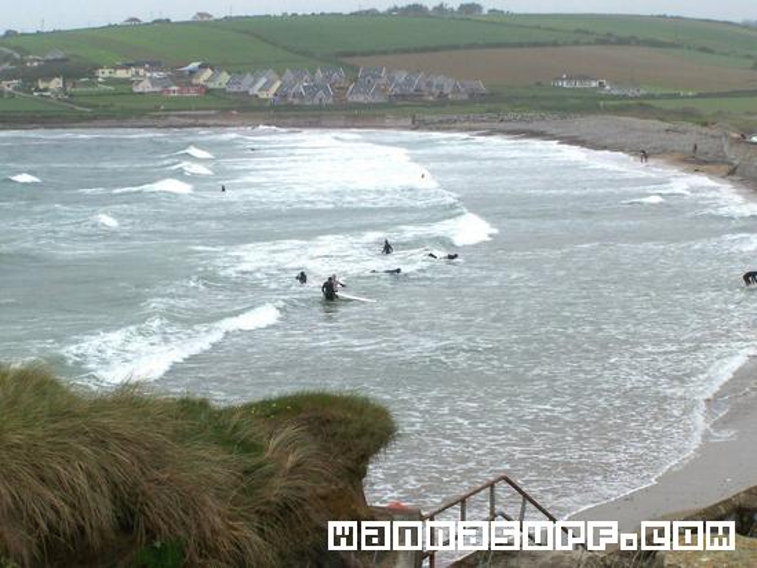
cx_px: 378
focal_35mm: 82
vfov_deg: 18.0
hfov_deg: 23.8
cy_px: 284
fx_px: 1794
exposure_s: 1/350
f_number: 6.3
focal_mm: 13.7
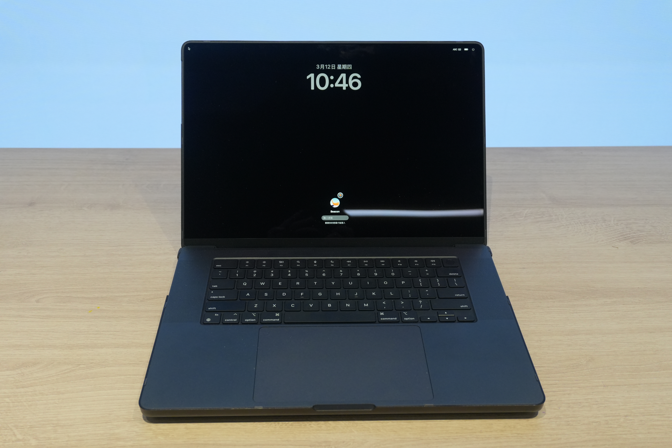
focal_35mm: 38
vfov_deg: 35.5
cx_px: 336
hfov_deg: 51.3
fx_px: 700
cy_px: 224
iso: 1250
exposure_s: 1/125
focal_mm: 25
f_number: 5
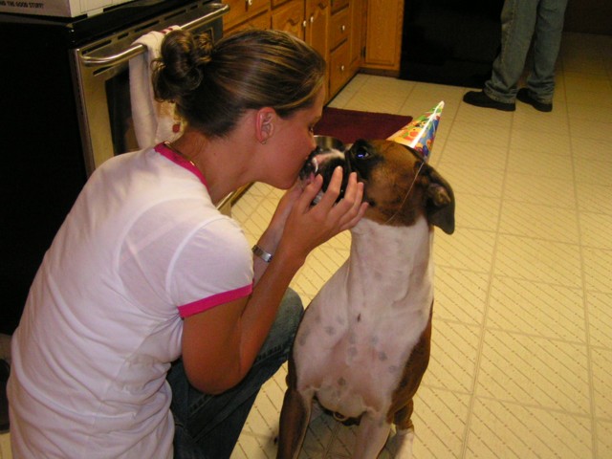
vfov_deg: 37.7
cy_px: 230
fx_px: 672
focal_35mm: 38
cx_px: 306
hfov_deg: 49.0
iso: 200
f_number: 2.8
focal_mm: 5.8
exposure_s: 1/40
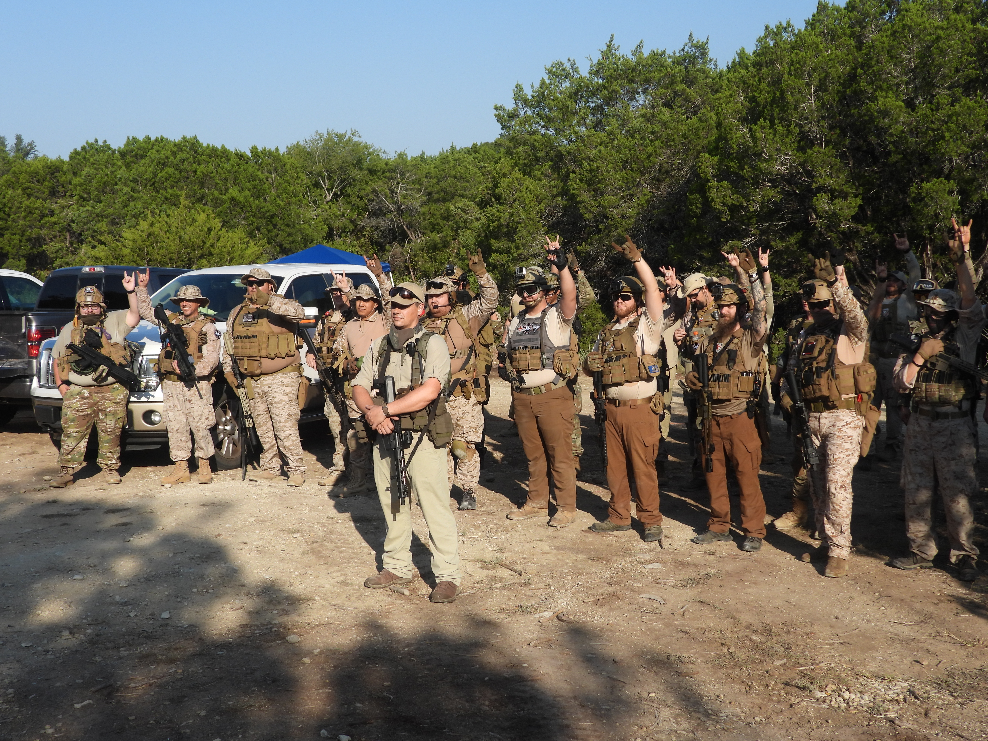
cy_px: 370
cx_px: 494
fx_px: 1170
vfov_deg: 35.1
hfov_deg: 45.8
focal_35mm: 41
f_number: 3.2
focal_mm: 7.4
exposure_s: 1/1600
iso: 100
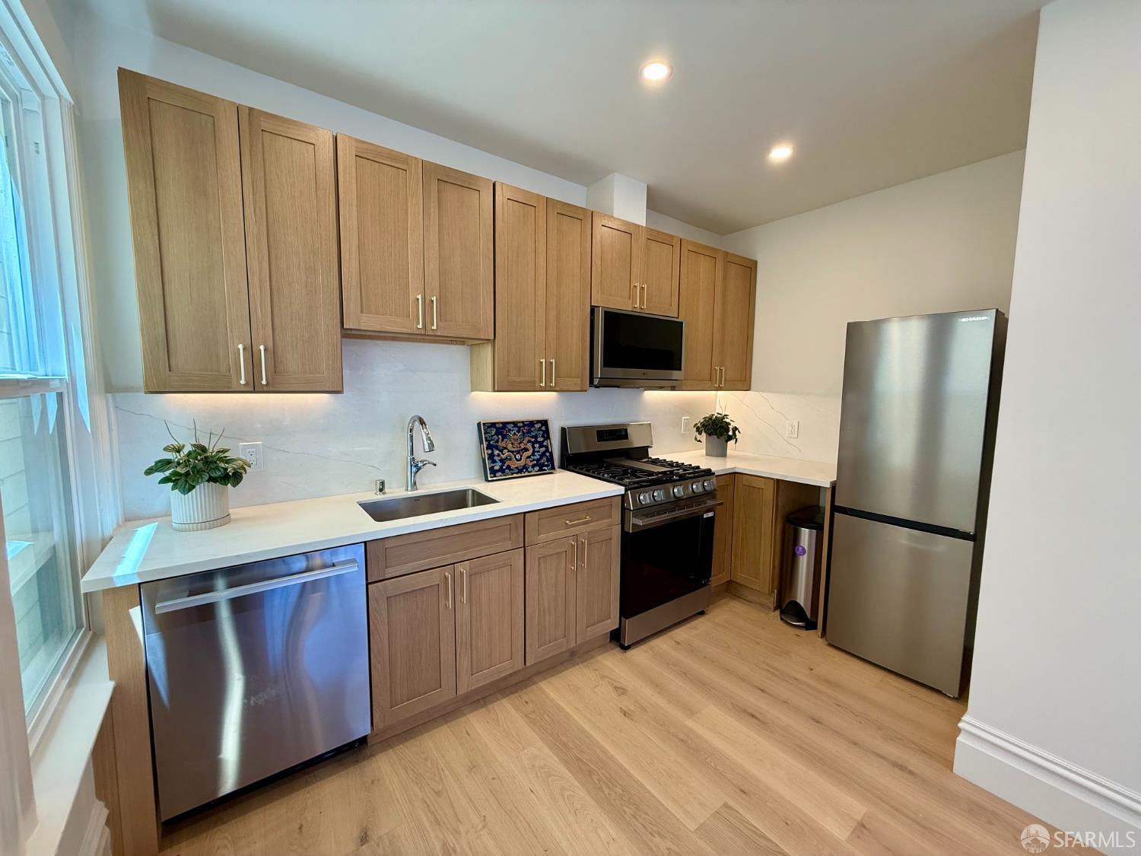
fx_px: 461
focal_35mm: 14
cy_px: 428
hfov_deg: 102.1
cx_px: 570
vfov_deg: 85.7
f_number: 2.2
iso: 125
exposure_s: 1/120
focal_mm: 2.22
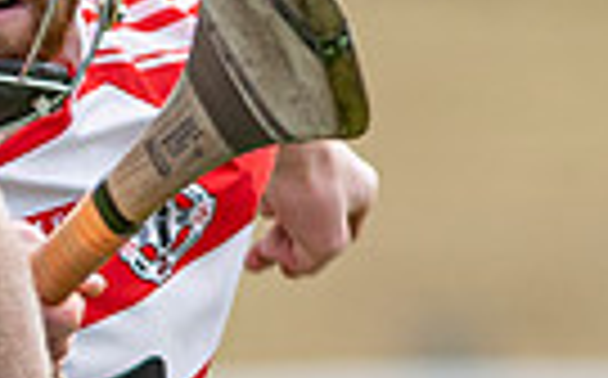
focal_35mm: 3458
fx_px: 57228
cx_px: -1104
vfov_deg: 0.4
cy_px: 971
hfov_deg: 0.6
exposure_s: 1/1600
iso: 140
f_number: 2.8
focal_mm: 300
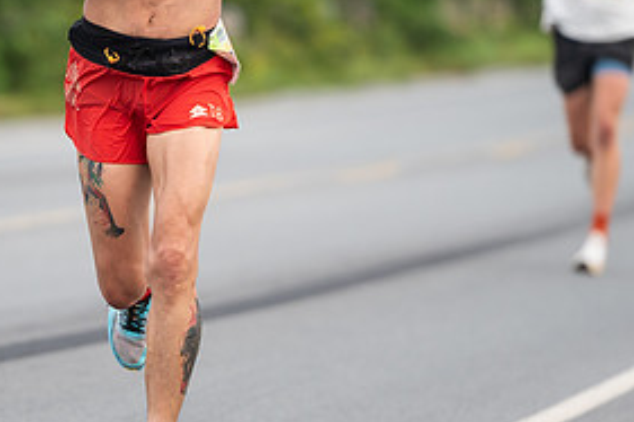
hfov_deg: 4.3
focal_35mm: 483
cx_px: 96
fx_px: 8501
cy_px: 122
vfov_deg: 2.8
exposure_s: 1/800
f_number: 4
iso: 500
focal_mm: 200
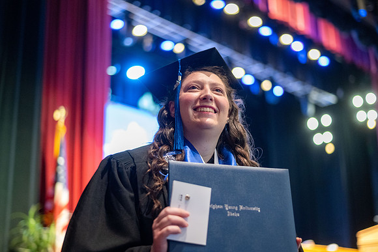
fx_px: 525
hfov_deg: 39.6
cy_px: 126
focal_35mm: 50
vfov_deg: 27.0
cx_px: 189
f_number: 1.8
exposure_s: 1/125
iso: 3200
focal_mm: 50
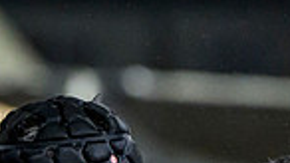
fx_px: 11038
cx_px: 346
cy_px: 488
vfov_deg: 0.8
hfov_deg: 1.5
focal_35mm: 1436
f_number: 3.5
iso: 5000
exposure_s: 1/1600
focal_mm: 200
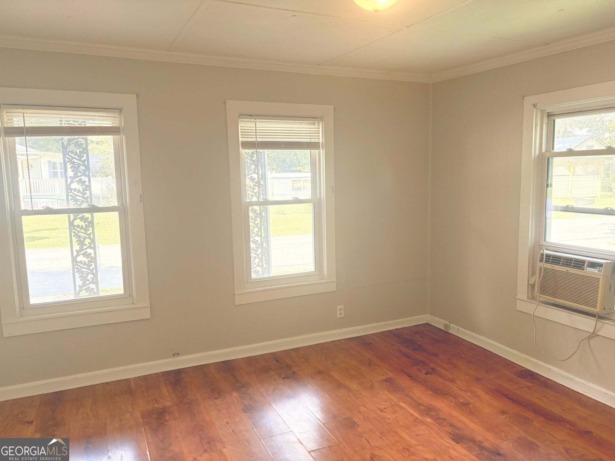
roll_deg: +0.8
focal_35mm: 26
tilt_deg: -7.0
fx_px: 462
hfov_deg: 67.3
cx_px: 308
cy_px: 230
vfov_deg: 53.1
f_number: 1.6
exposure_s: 1/122
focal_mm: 5.96
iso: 125
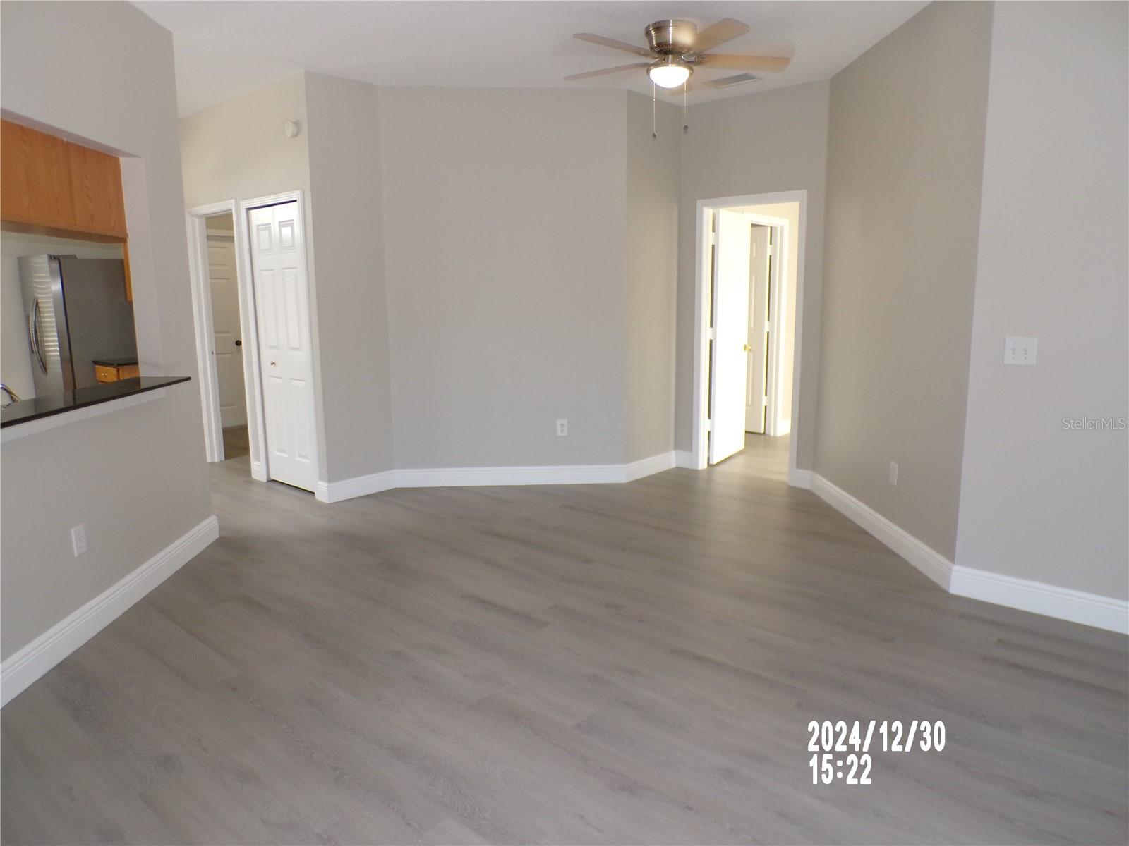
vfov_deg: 56.8
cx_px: 564
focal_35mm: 24
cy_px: 423
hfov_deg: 71.6
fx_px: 783
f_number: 3
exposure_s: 1/34
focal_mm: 4.3
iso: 200
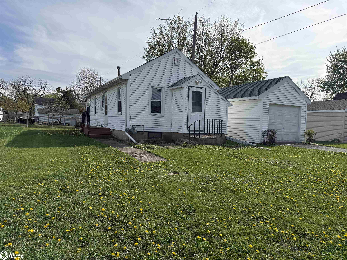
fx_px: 241
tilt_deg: -2.5
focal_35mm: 24
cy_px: 130
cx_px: 174
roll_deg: -1.7
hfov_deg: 71.6
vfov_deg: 56.8
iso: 100
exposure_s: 1/6711
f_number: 1.78
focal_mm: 6.76
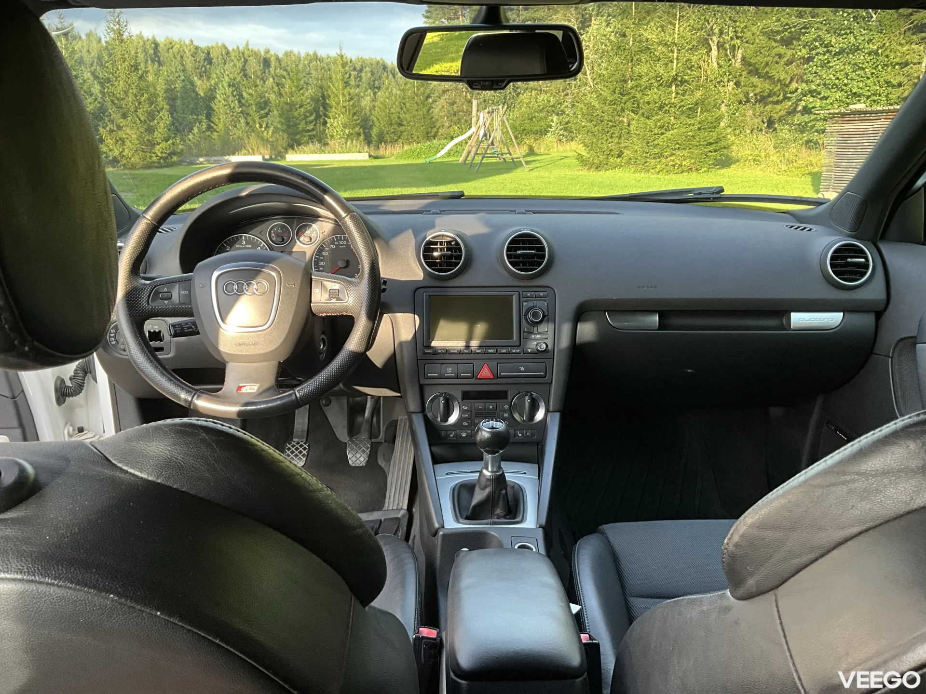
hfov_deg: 61.7
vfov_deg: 48.2
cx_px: 463
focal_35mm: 29
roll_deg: -1.0
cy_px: 347
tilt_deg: -16.5
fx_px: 776
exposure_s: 1/122
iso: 32
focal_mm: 3
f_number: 1.8
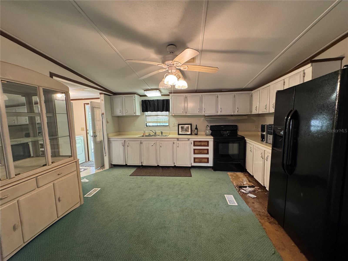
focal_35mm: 14
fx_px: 141
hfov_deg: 102.1
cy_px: 130
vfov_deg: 85.7
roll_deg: -0.8
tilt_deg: -5.1
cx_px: 174
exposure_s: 1/60
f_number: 2.2
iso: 250
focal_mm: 2.22
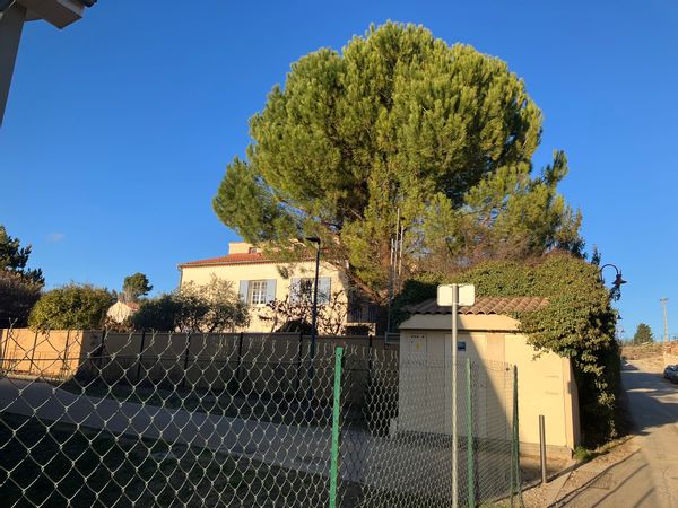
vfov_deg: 49.7
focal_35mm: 28
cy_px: 254
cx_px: 339
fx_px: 548
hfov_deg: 63.4
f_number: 1.8
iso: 32
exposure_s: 1/899
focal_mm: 3.99
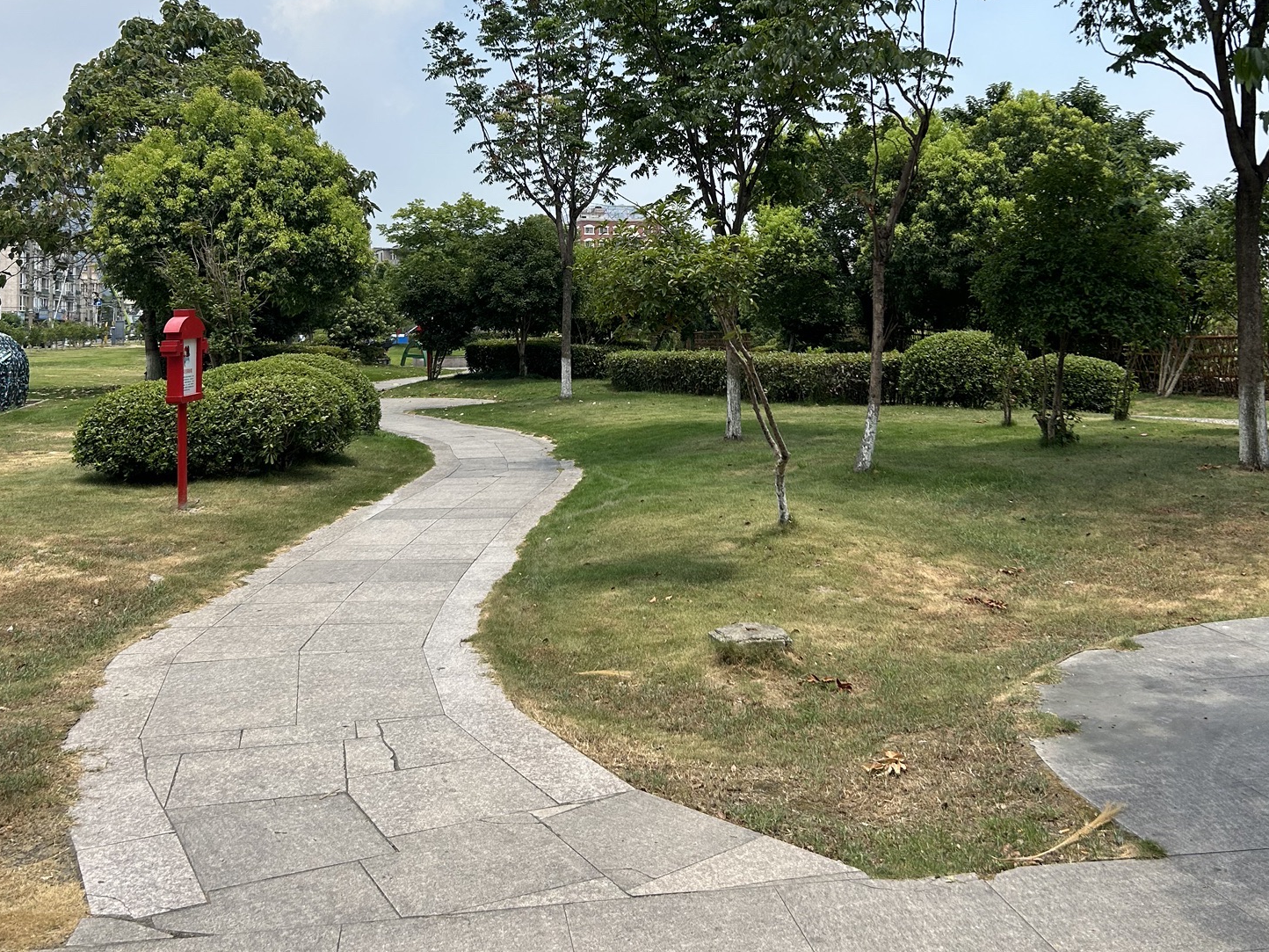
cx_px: 655
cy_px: 242
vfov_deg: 38.7
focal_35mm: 36
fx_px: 1320
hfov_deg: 51.3
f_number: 1.5
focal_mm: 5.7
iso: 50
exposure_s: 1/3968
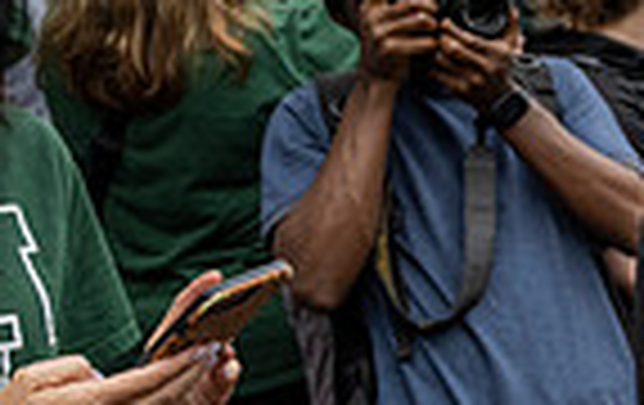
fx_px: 1741
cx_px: 1157
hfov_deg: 17.2
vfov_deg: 13.2
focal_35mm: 99
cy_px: 61
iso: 640
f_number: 4
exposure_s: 1/1600
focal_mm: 24
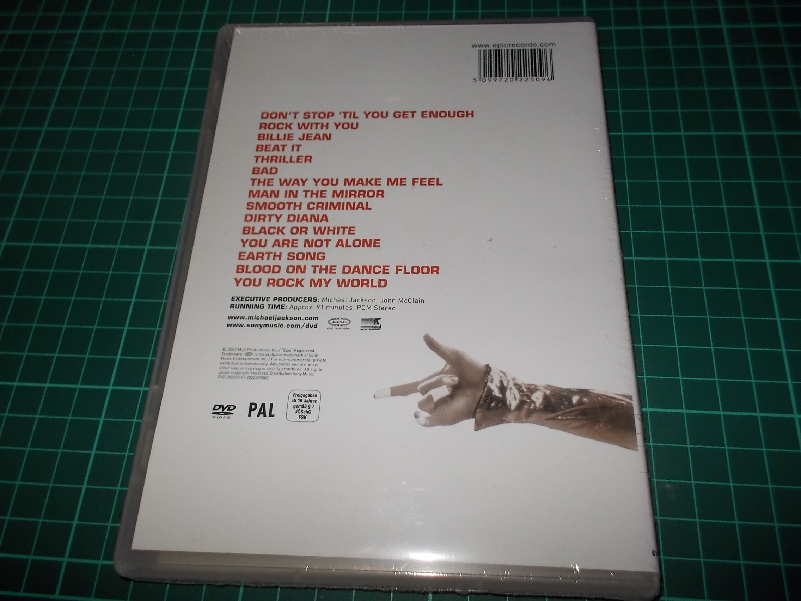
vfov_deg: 48.2
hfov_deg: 61.7
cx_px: 400
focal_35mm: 29
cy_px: 300
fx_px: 671
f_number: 3.3
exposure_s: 1/30
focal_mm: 4.1
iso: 200
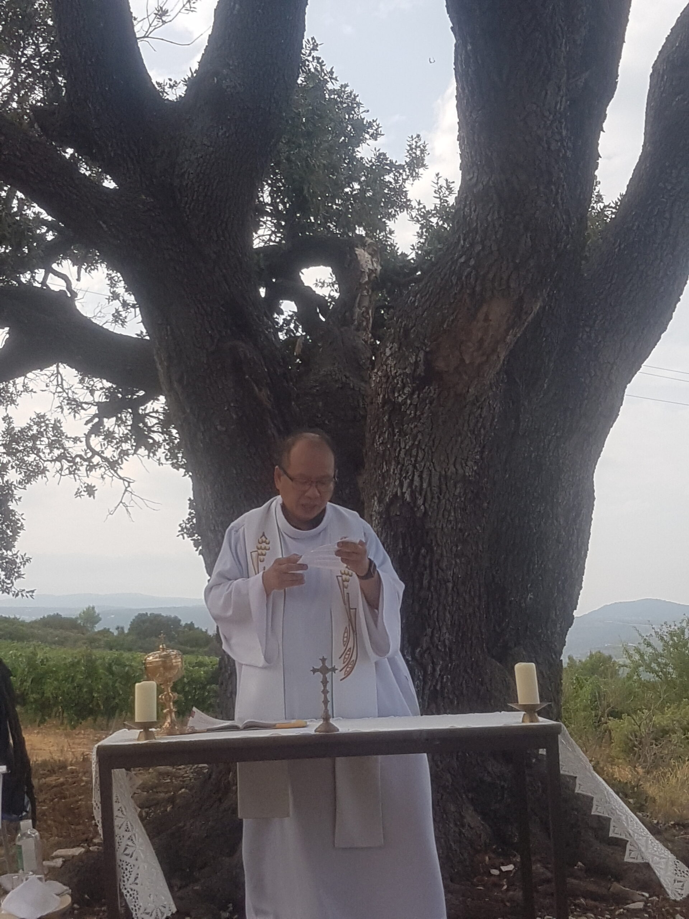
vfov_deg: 67.3
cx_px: 344
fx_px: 690
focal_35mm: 26
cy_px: 460
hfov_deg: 53.1
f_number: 1.7
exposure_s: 1/1256
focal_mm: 4.2
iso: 40
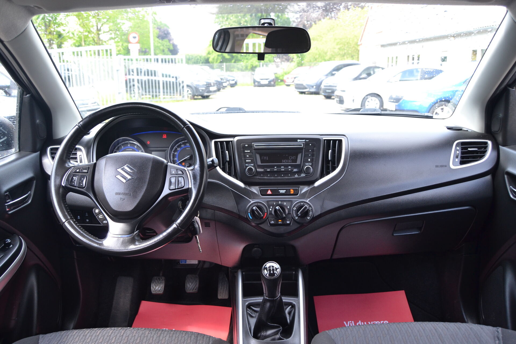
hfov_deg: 67.4
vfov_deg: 47.9
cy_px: 172
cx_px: 258
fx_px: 387
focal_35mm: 27
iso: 400
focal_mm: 18
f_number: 5
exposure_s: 1/100
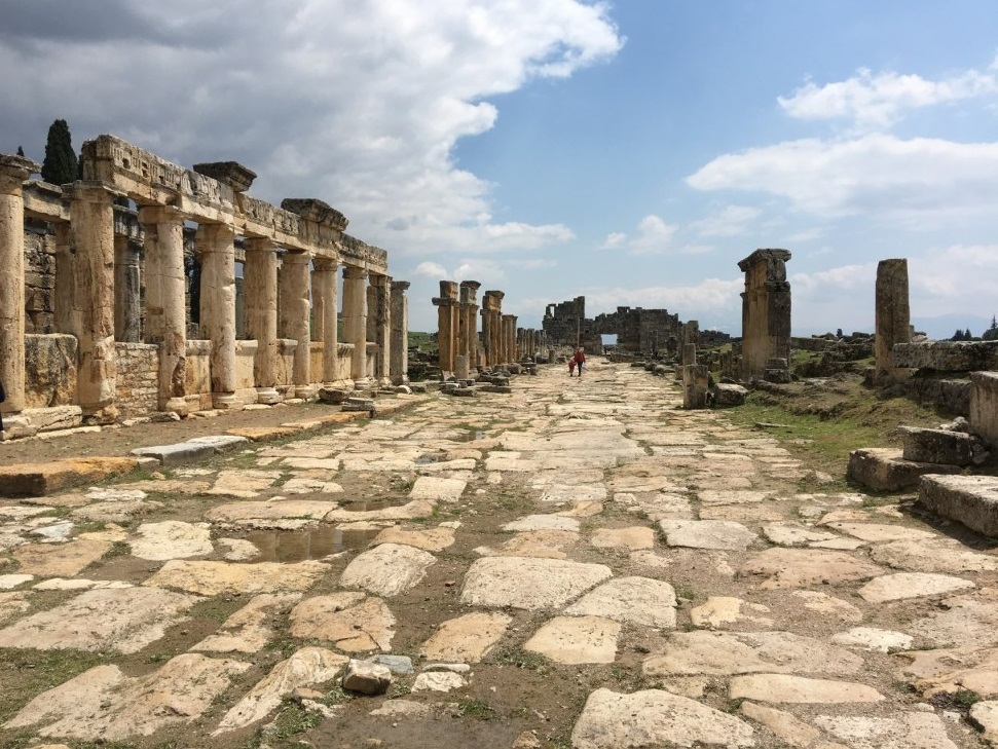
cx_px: 499
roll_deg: +0.3
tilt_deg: +1.1
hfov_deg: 61.6
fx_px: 836
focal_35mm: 29
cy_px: 374
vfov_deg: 48.3
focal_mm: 4.15
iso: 25
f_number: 2.2
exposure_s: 1/3344
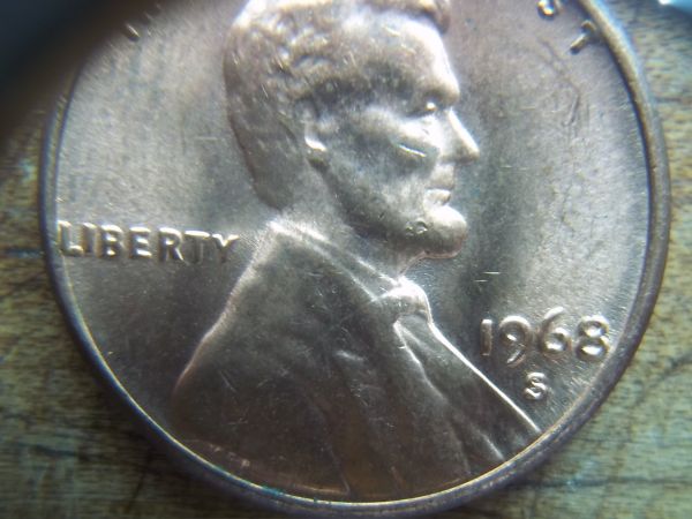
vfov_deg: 39.7
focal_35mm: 36
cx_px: 346
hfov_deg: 51.4
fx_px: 720
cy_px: 260
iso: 90
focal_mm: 6.5
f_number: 3.1
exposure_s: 1/30
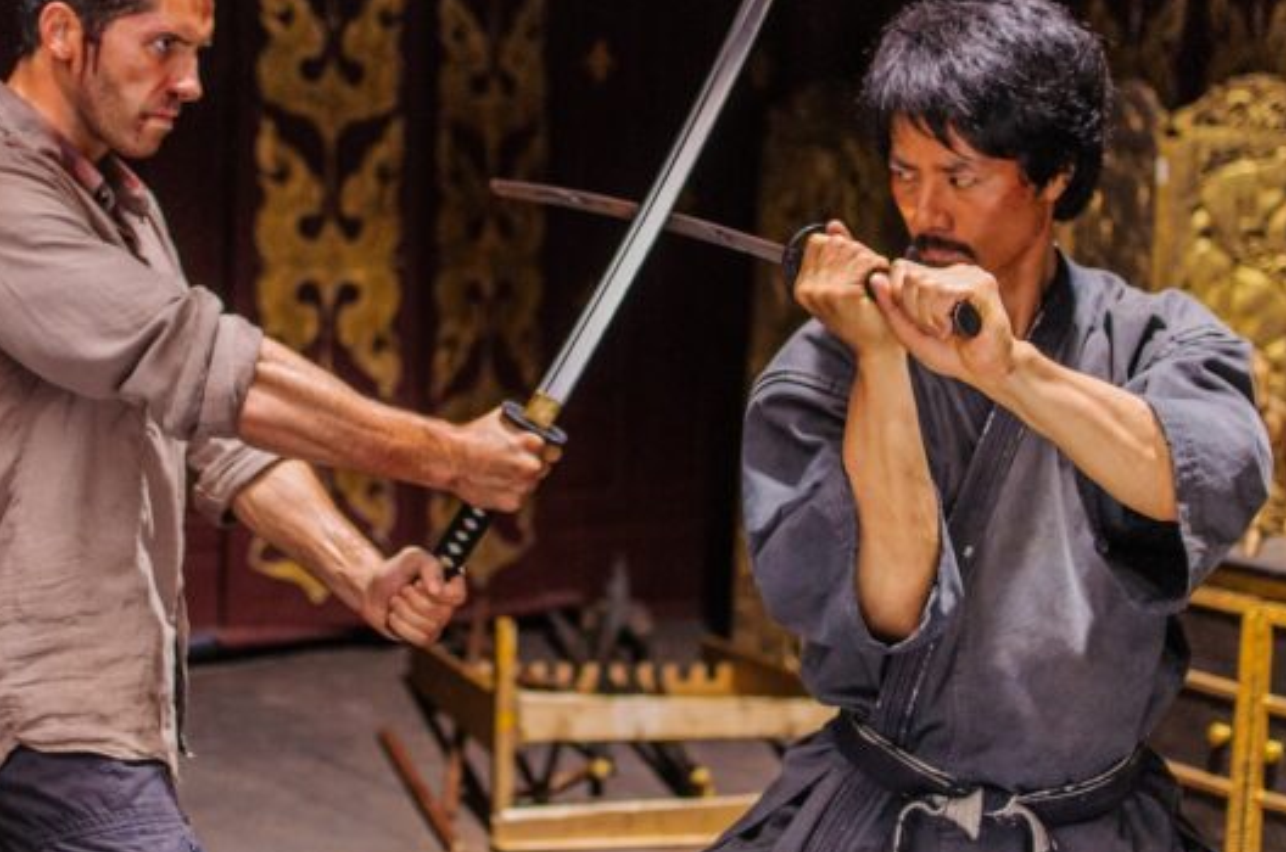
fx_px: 2484
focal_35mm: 70
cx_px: 524
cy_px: 364
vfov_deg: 19.5
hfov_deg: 29.0
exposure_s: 1/400
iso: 1600
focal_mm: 35
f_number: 2
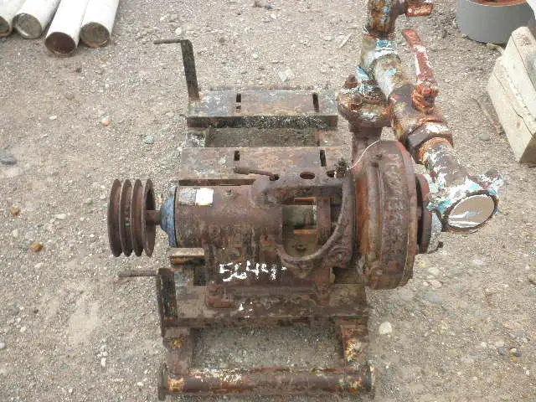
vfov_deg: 32.9
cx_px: 268
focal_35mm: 44
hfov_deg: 42.9
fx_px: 681
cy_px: 201
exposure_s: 1/80
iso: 125
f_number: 3.4
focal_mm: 7.9
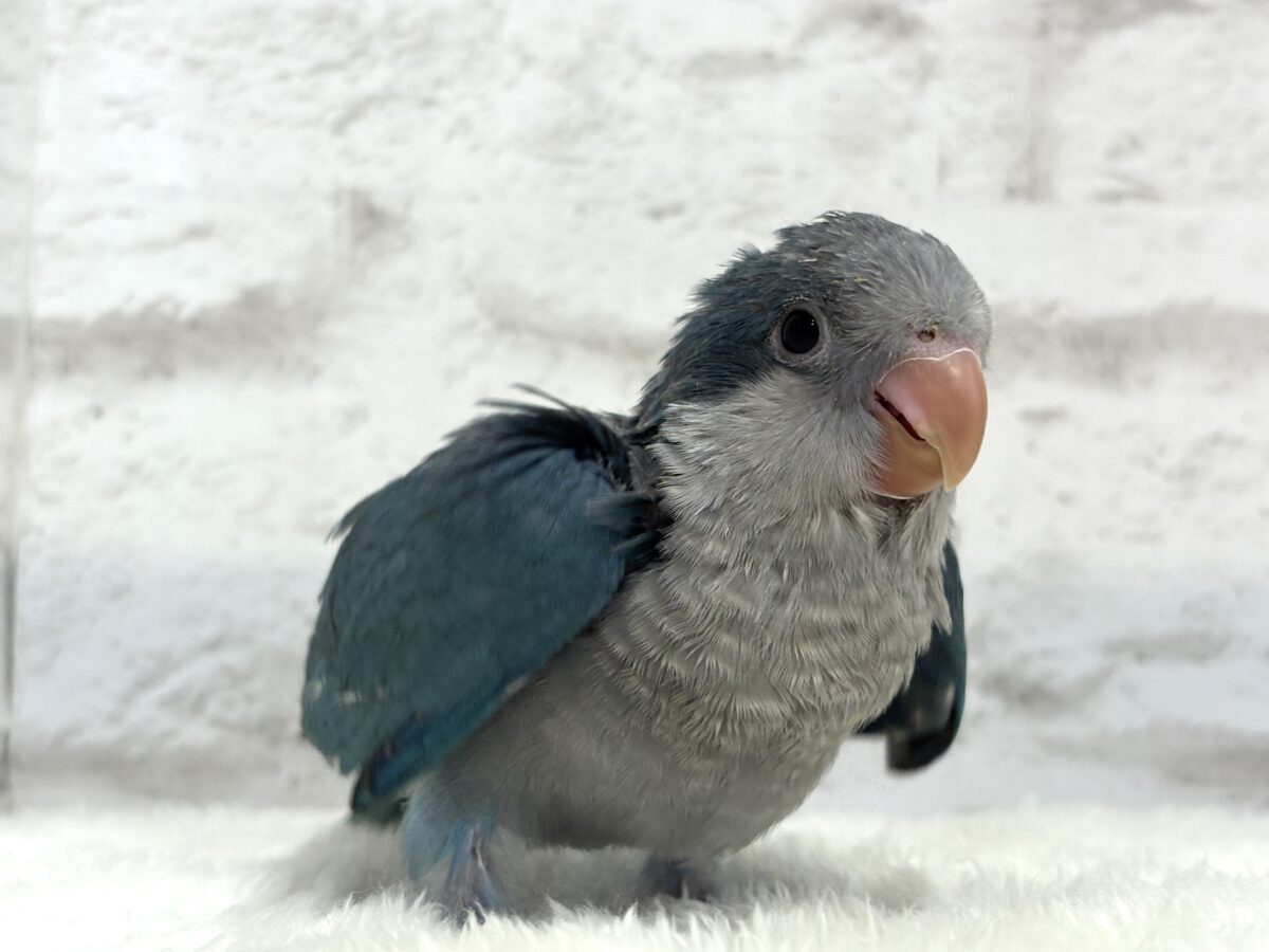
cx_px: 634
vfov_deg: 28.0
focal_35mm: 52
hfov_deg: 36.8
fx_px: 1906
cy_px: 476
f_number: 1.6
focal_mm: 5.96
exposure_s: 1/100
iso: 80
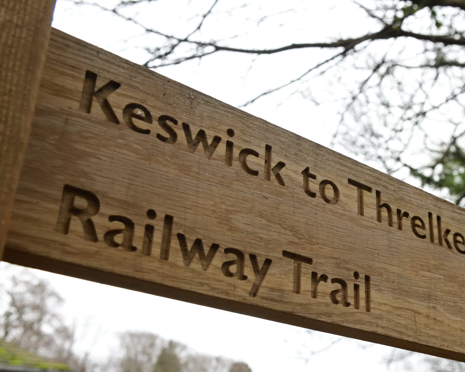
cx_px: 329
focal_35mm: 50
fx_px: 688
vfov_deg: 30.2
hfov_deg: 36.7
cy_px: 199
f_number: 6.3
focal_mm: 34
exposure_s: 1/640
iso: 5000
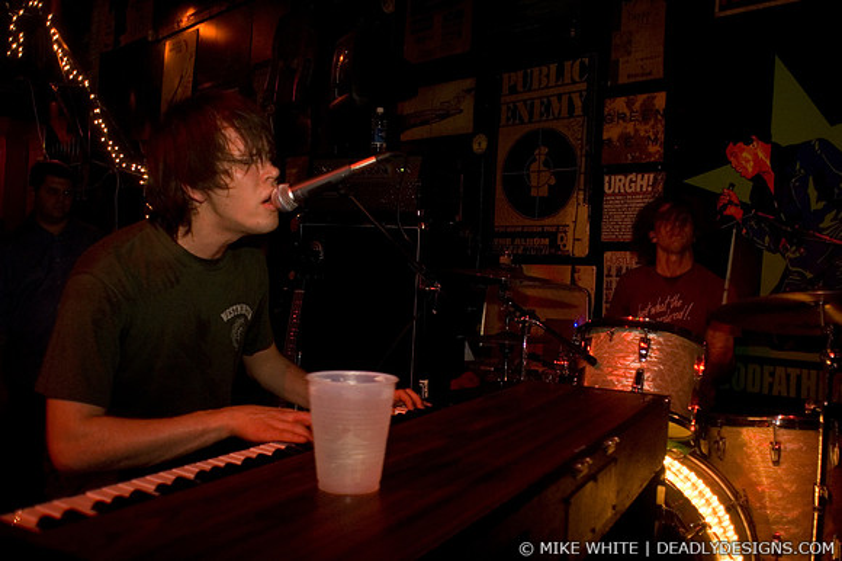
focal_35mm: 30
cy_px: 280
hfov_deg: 62.0
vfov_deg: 43.6
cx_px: 421
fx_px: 701
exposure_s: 1/40
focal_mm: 20
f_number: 2.8
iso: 800
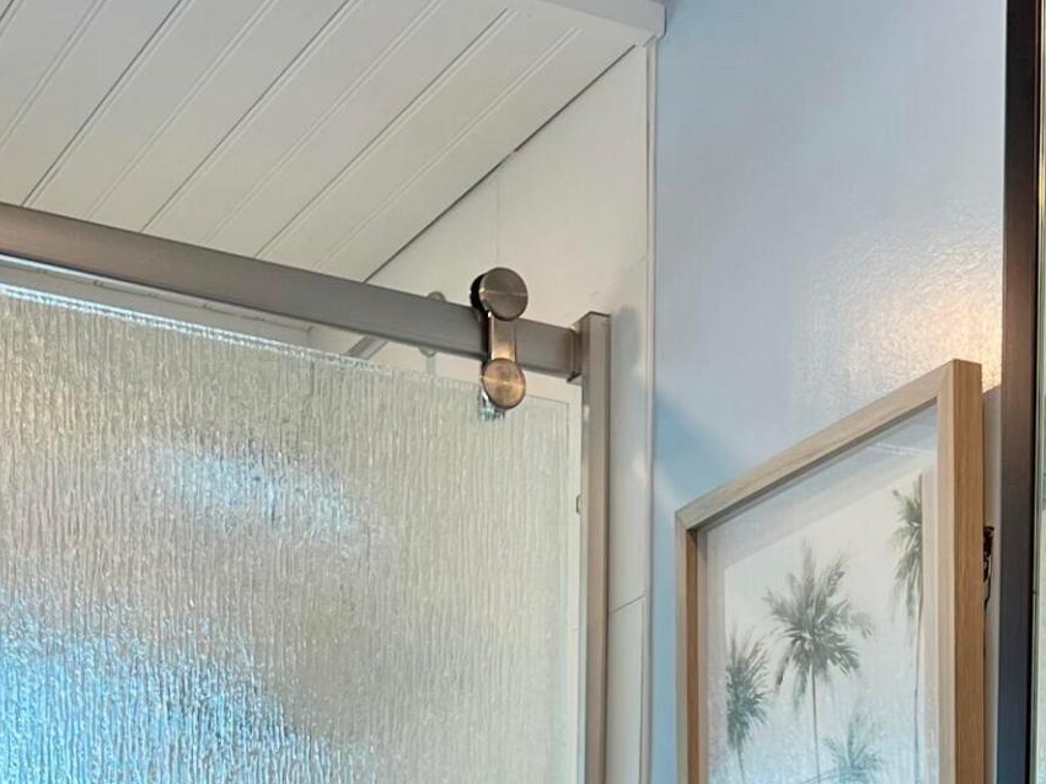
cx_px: 635
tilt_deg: +1.6
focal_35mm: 88
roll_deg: -0.9
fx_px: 2659
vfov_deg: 15.3
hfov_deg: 22.2
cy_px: 1225
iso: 50
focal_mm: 5.7
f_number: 1.5
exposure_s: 1/120
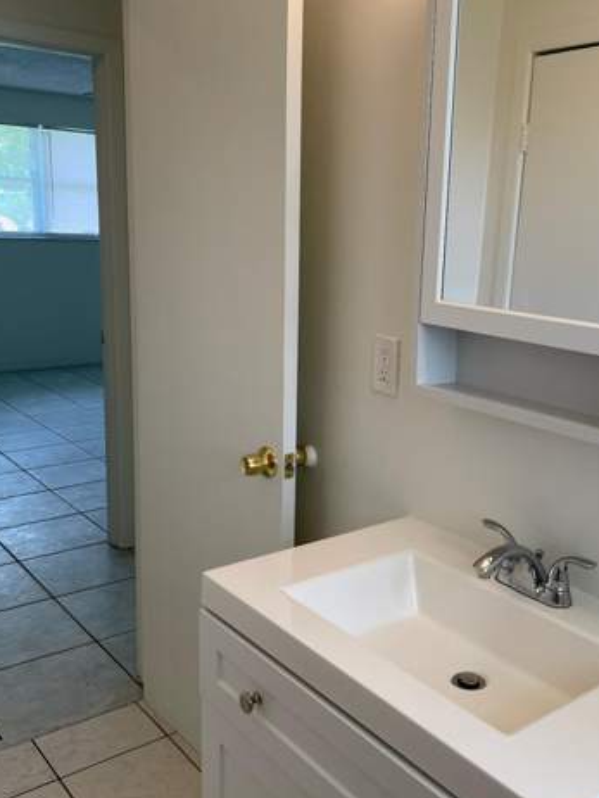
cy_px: 399
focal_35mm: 36
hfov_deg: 39.2
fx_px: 830
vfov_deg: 51.3
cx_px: 404
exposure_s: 1/120
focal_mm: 4.2
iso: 64
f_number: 1.6
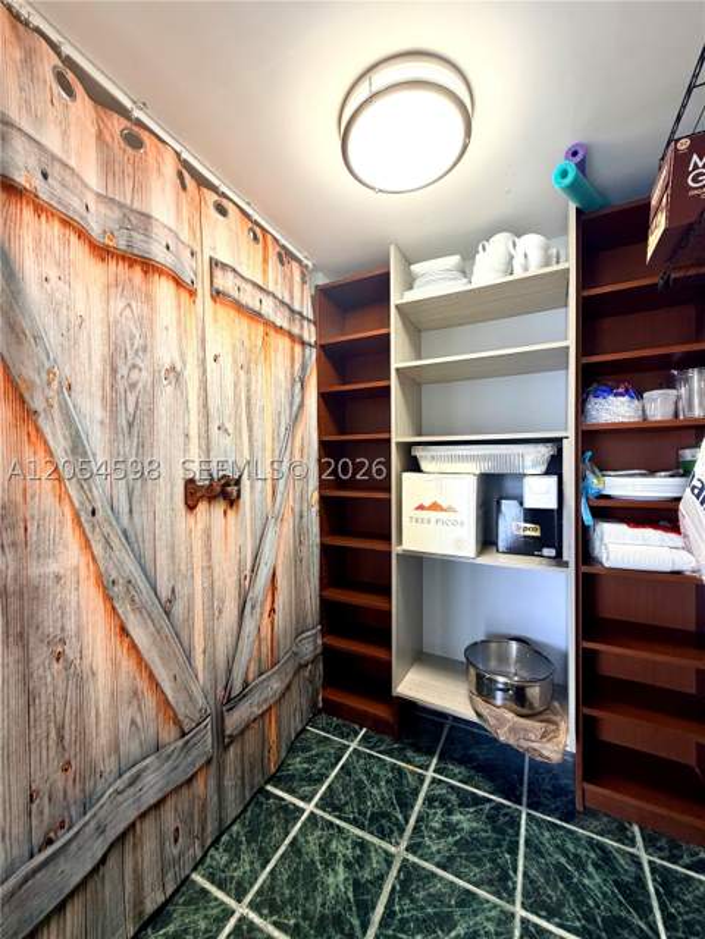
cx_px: 352
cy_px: 470
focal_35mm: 14
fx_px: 380
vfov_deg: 102.1
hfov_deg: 85.7
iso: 200
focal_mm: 2.22
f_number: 2.2
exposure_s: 1/60
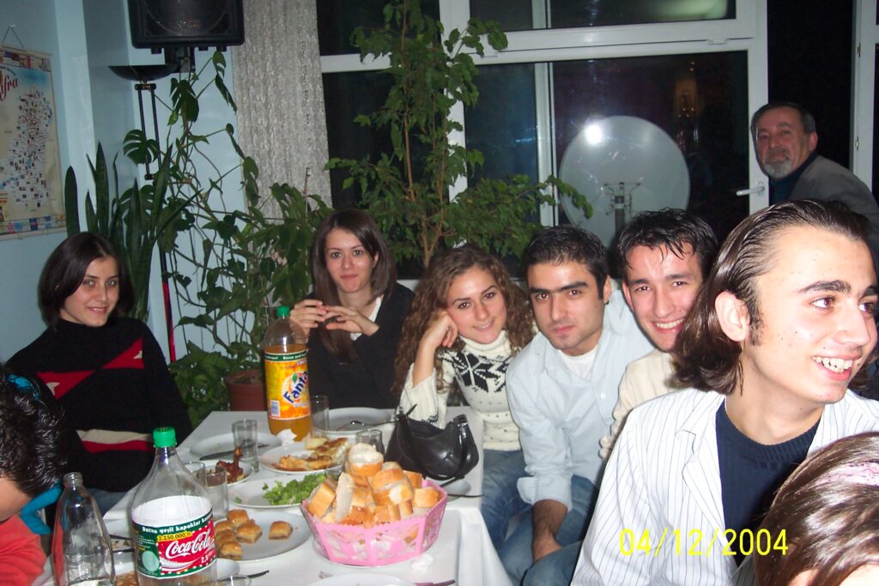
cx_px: 440
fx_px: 928
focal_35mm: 38
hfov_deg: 50.7
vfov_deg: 35.1
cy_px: 293
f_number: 2.8
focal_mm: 8
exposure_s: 1/30
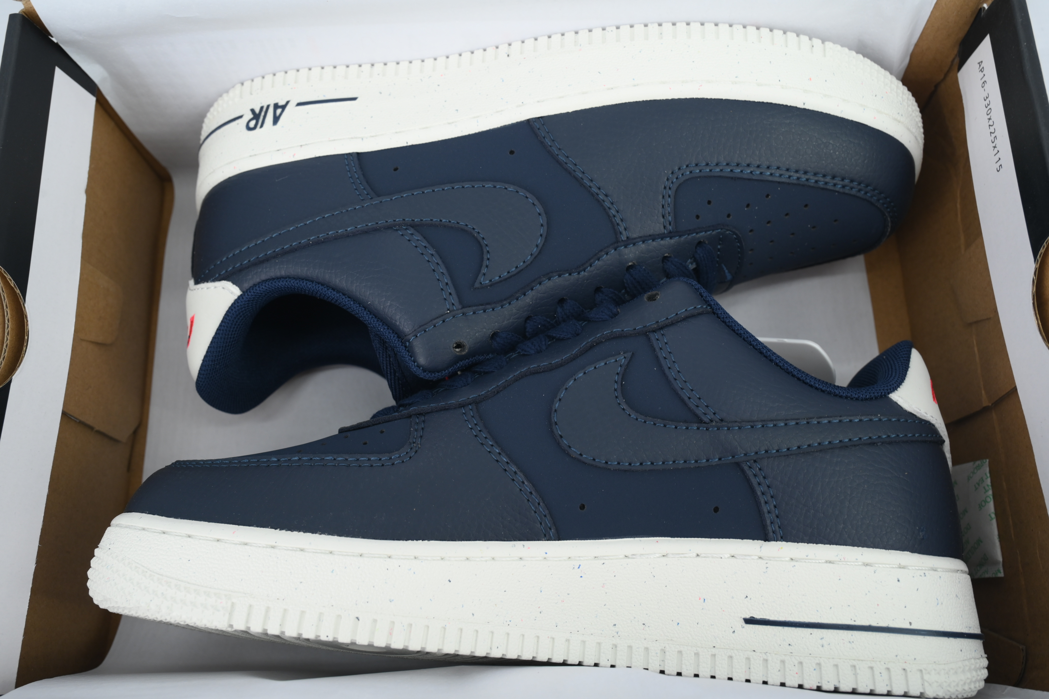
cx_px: 524
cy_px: 350
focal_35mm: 30
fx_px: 889
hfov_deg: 61.1
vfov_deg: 43.0
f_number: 9
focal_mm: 30.5
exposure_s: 1/100
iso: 400
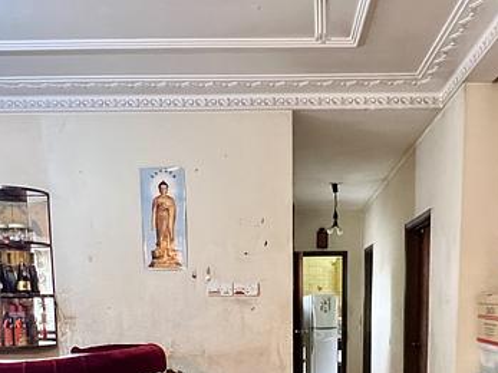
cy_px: 377
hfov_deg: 51.2
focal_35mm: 36
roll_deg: +0.6
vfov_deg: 35.6
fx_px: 518
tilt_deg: -8.2
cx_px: 286
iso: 640
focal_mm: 1.57
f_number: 1.8
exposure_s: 1/50
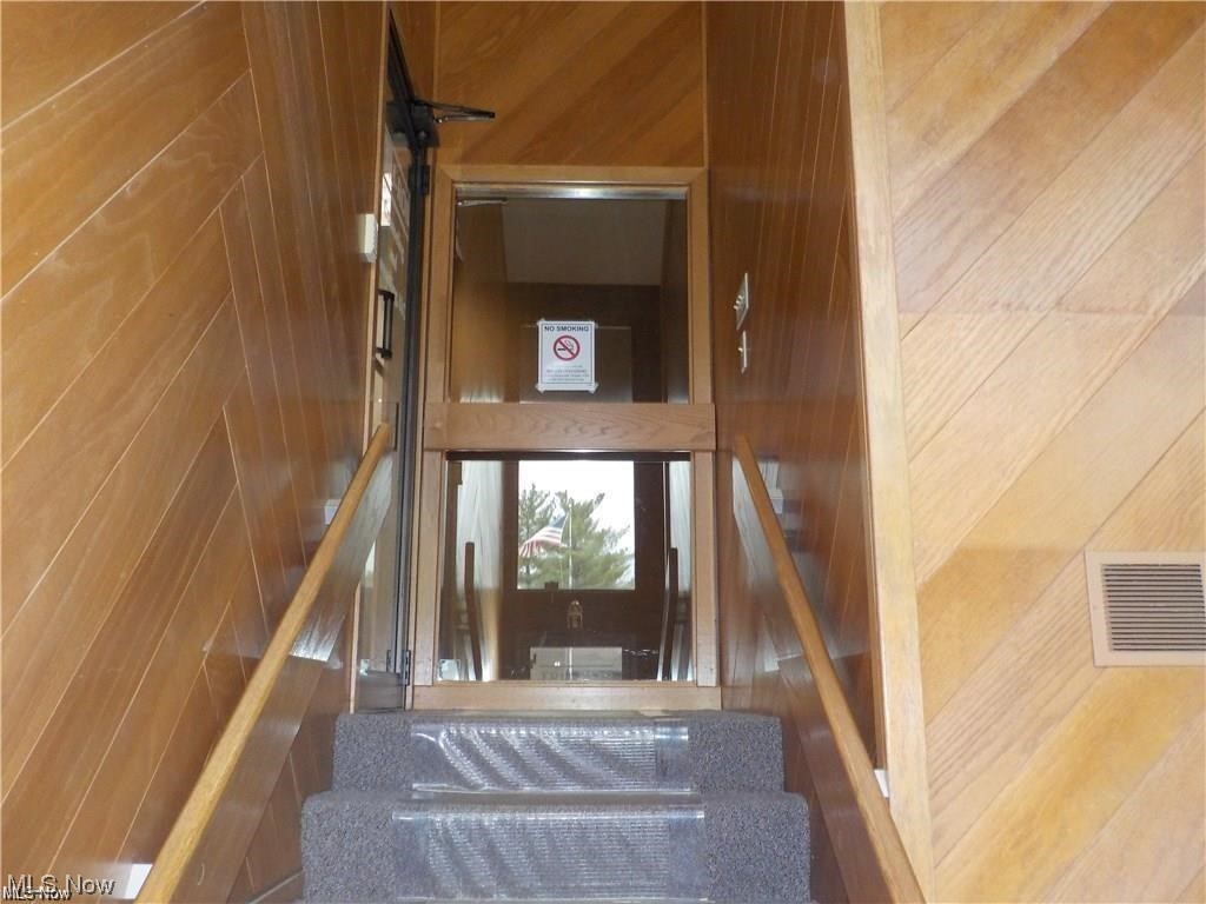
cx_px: 603
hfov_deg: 60.0
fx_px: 1045
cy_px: 452
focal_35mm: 30
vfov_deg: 46.8
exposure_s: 1/30
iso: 400
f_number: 3.3
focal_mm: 4.1
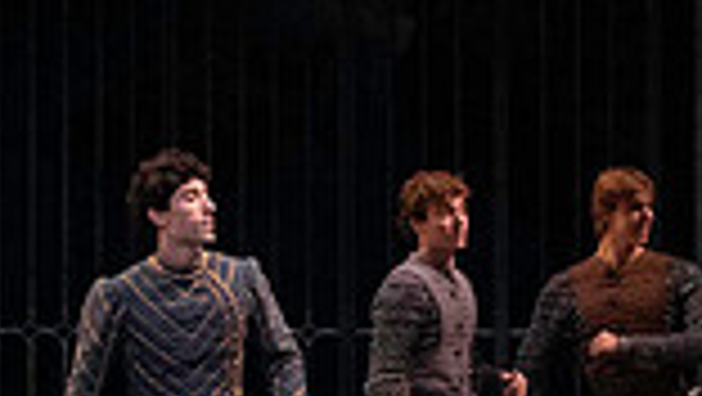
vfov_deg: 2.6
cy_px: 209
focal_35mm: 472
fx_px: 8792
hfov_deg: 4.6
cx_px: 576
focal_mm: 121
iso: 16000
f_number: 11
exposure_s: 1/400
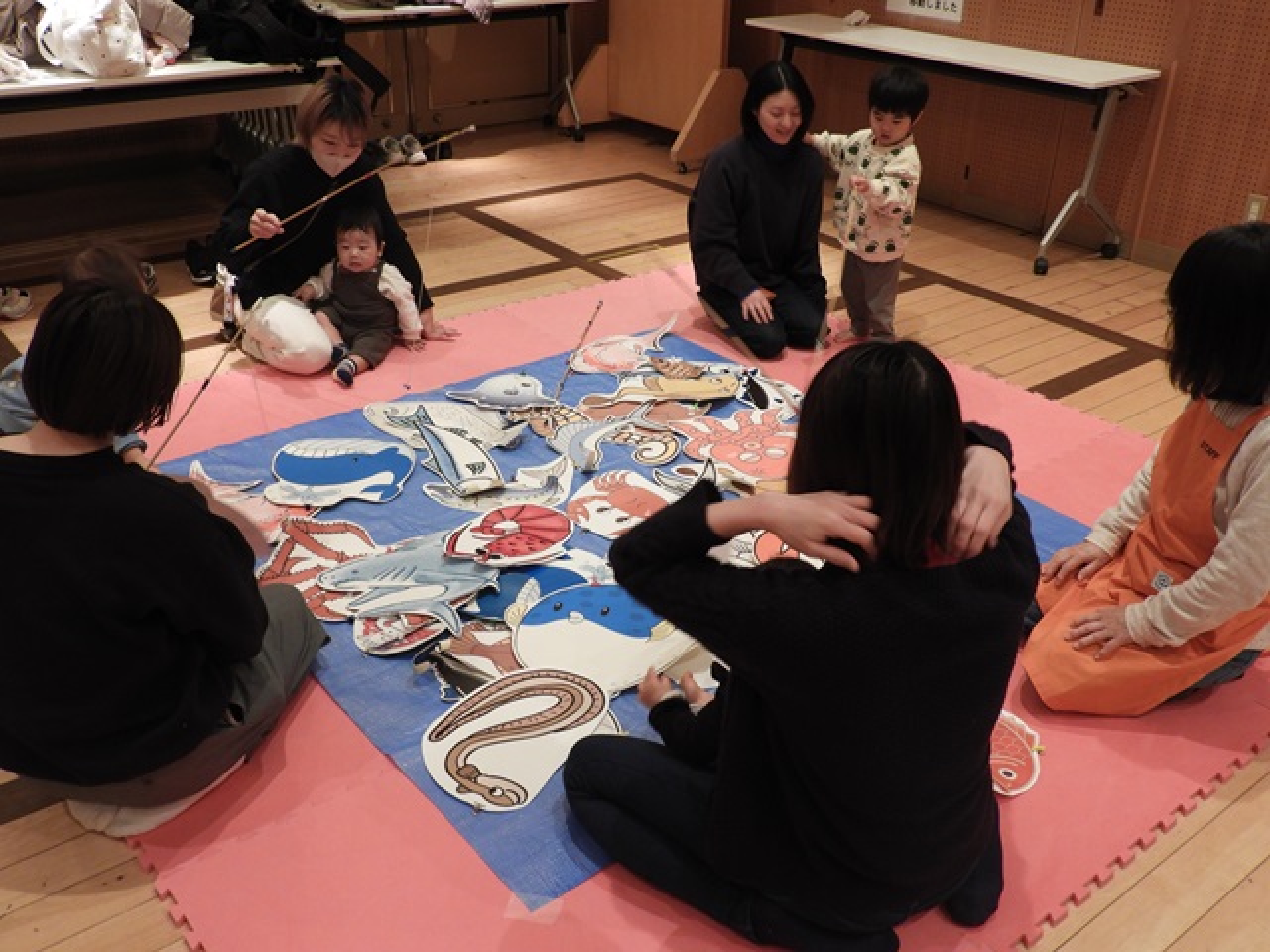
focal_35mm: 33
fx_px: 1211
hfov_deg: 55.4
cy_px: 476
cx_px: 635
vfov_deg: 42.9
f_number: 3.6
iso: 280
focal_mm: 5.9
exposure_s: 1/30
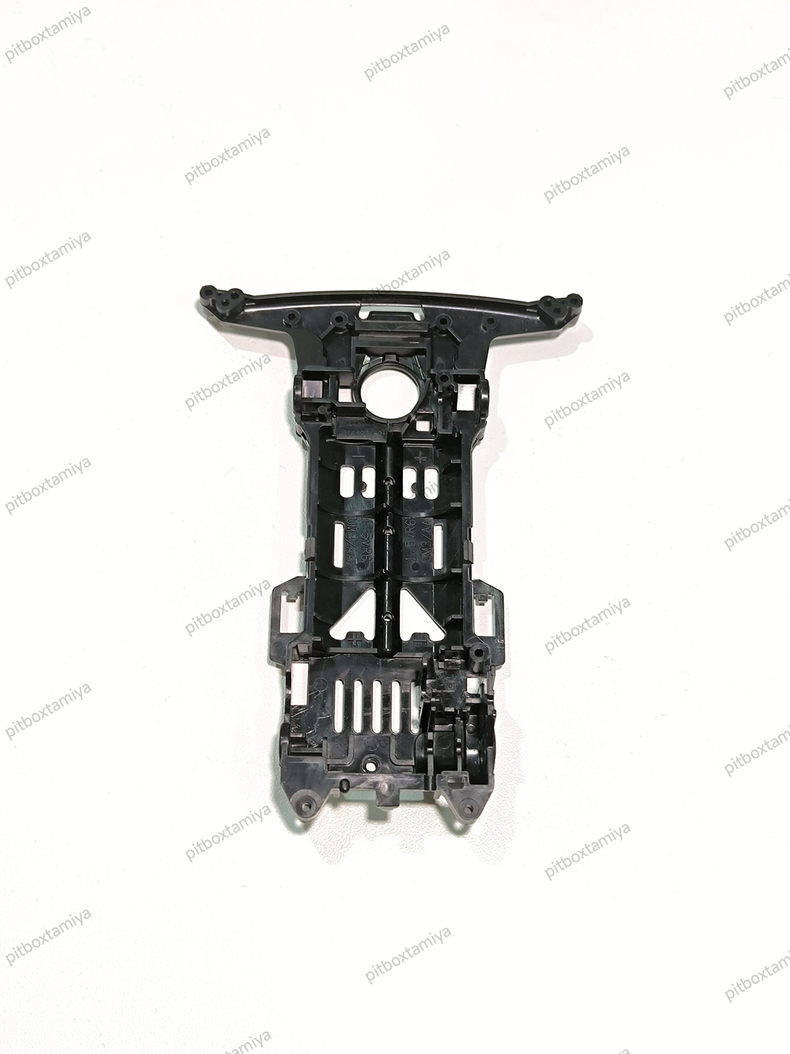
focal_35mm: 50
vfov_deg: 38.2
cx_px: 395
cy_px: 527
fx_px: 1522
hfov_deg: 29.1
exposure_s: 1/101
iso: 250
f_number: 1.9
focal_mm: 6.92
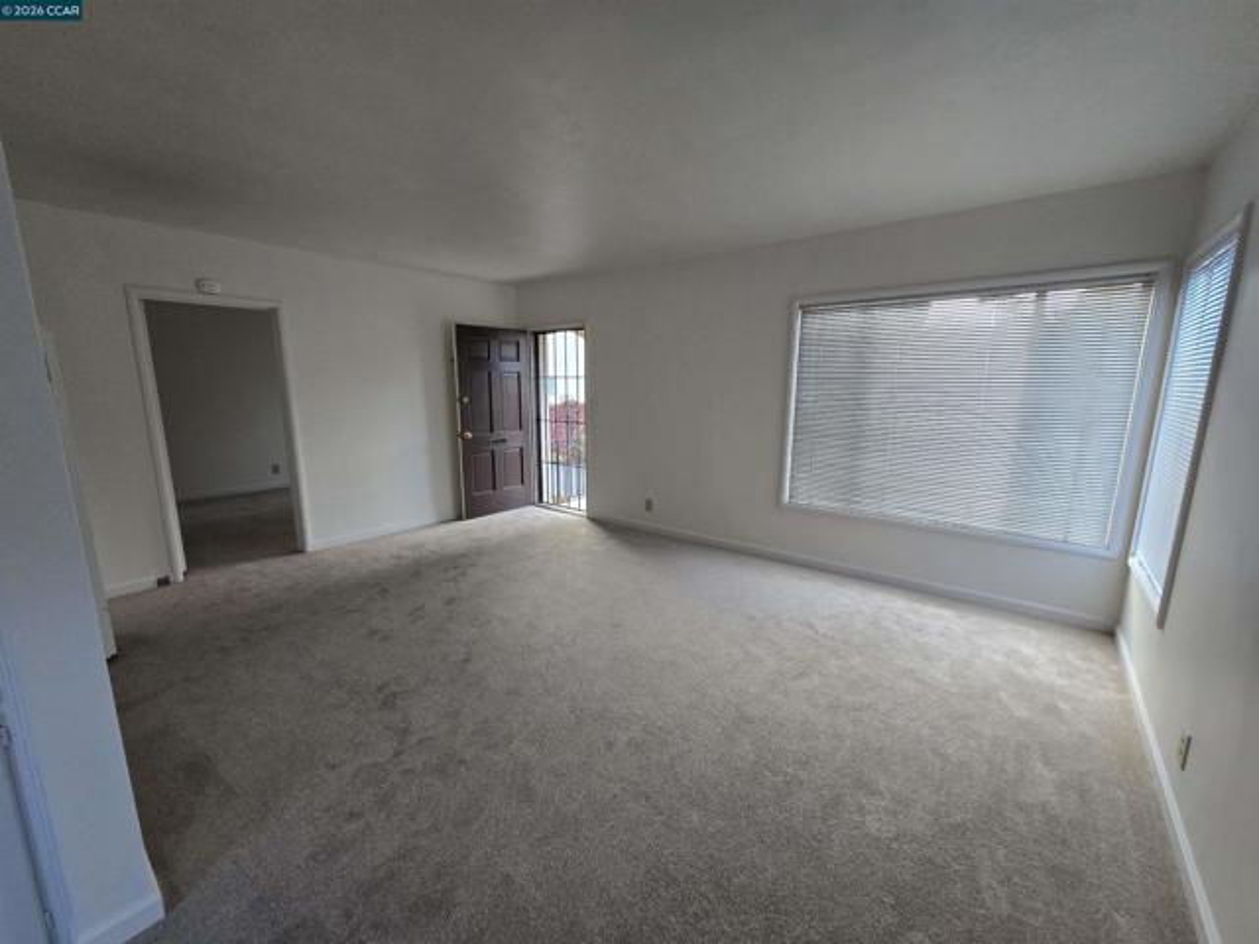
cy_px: 472
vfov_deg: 89.9
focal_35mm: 13
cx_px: 630
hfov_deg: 106.2
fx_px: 473
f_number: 2.2
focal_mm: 2.2
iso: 200
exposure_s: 1/60
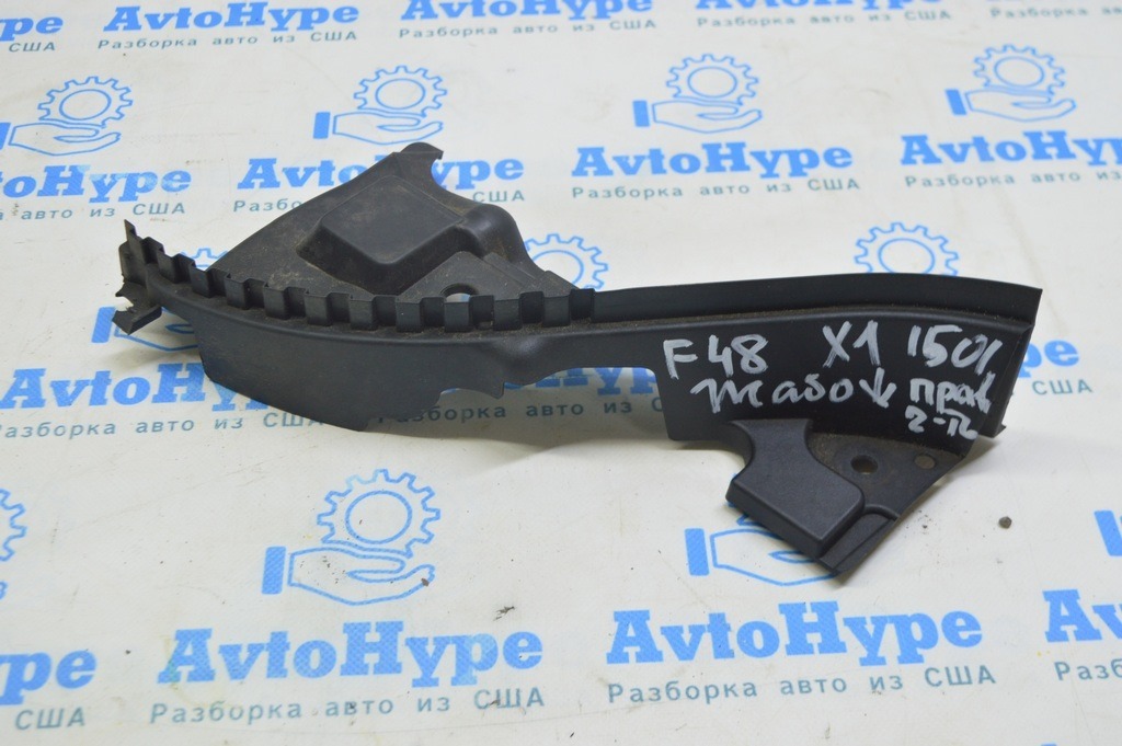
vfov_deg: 28.9
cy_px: 373
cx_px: 561
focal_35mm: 46
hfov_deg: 42.4
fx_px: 1448
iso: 400
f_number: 5.6
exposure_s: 1/20
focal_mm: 31
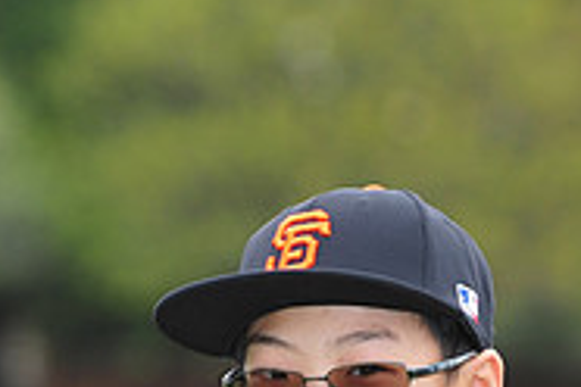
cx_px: 300
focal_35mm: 484
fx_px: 7811
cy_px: 502
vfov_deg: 2.8
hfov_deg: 4.3
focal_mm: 155
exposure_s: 1/320
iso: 400
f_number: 5
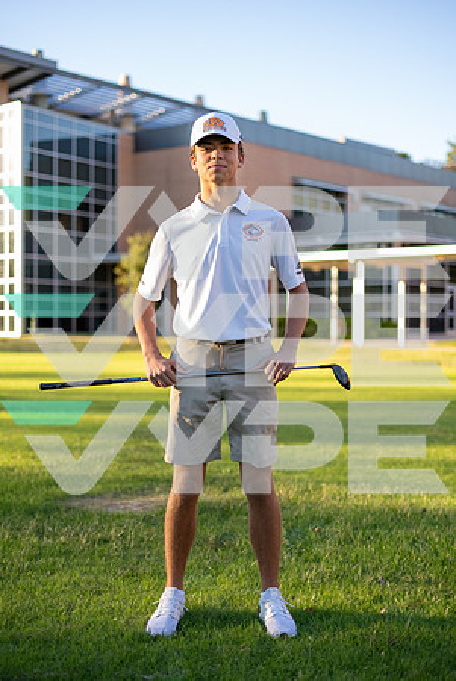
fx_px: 948
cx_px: 228
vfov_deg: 39.6
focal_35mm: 50
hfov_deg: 27.1
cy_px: 340
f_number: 1.8
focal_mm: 50
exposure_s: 1/1600
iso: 400
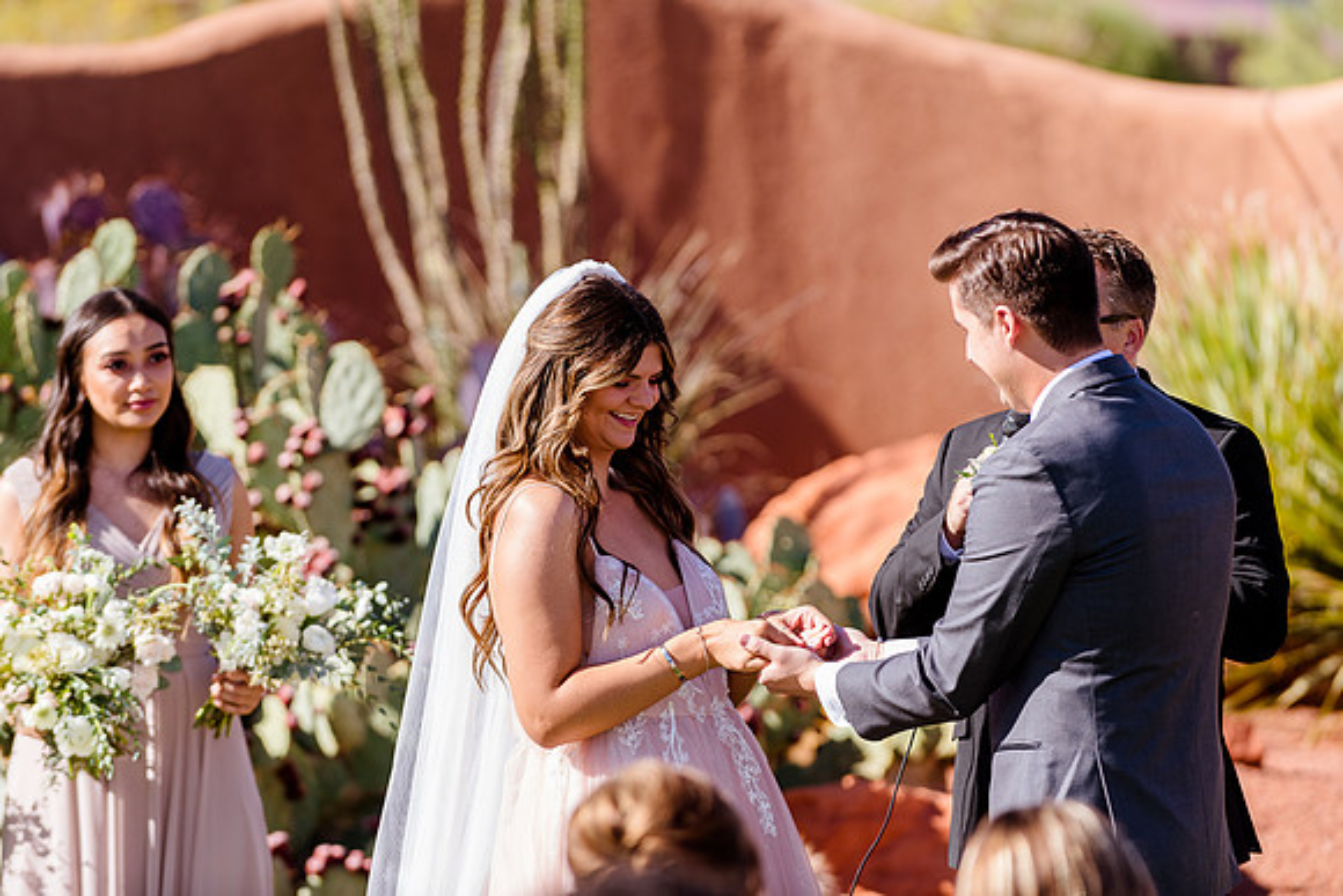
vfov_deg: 6.9
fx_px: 7463
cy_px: 448
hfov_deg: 10.3
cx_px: 672
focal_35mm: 200
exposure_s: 1/800
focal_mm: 200
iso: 200
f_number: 3.5
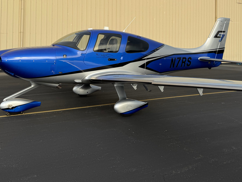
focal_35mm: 42
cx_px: 153
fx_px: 294
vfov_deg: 33.4
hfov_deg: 44.4
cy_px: 37
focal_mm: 6.76
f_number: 1.78
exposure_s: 1/1869
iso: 80
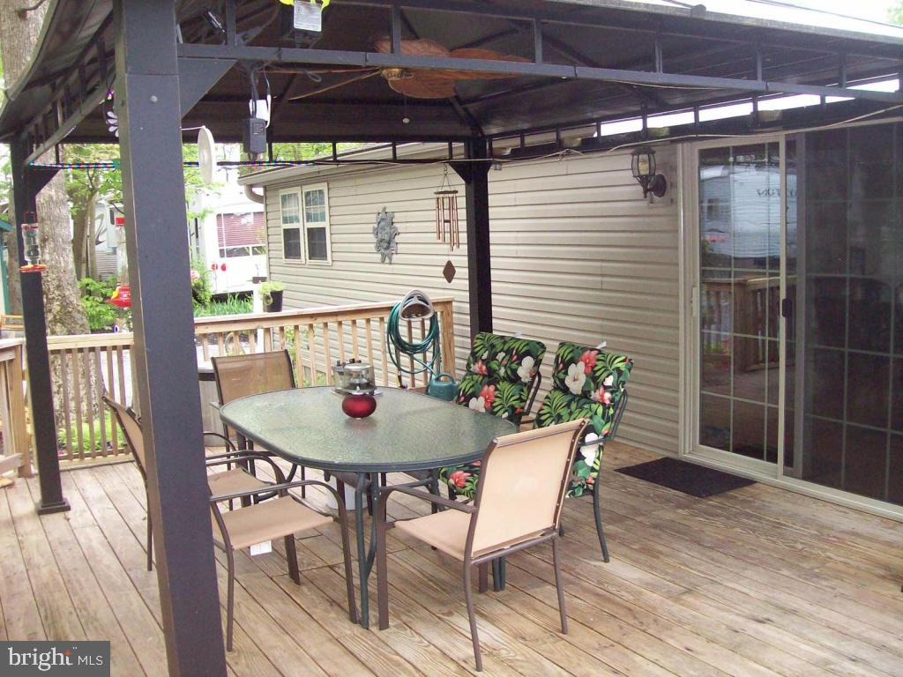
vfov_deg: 39.7
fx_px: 939
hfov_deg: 51.4
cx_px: 452
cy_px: 338
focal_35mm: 36
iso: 140
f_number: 2.7
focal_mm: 6
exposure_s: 1/109
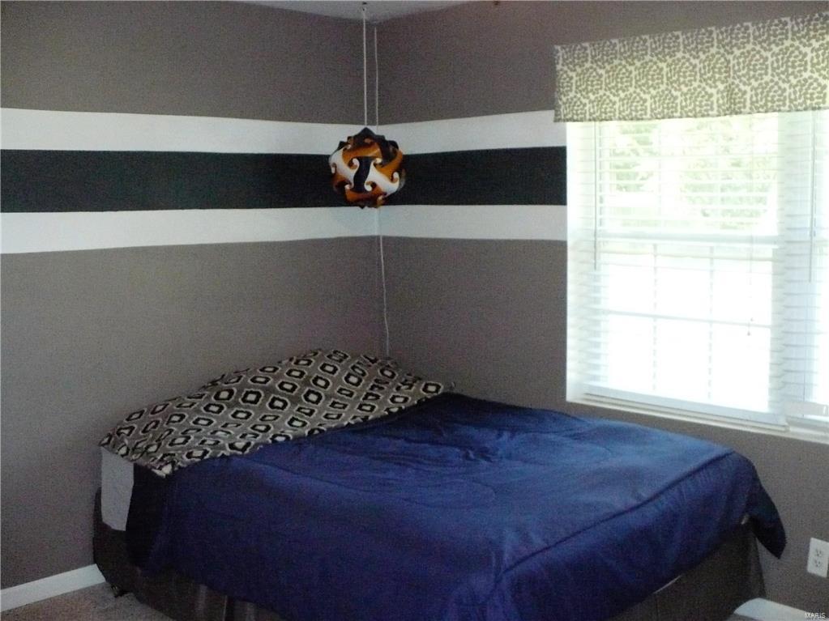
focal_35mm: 37
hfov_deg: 50.1
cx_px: 414
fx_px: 886
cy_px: 310
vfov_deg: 38.7
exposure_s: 1/160
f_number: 2.8
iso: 800
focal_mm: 6.1
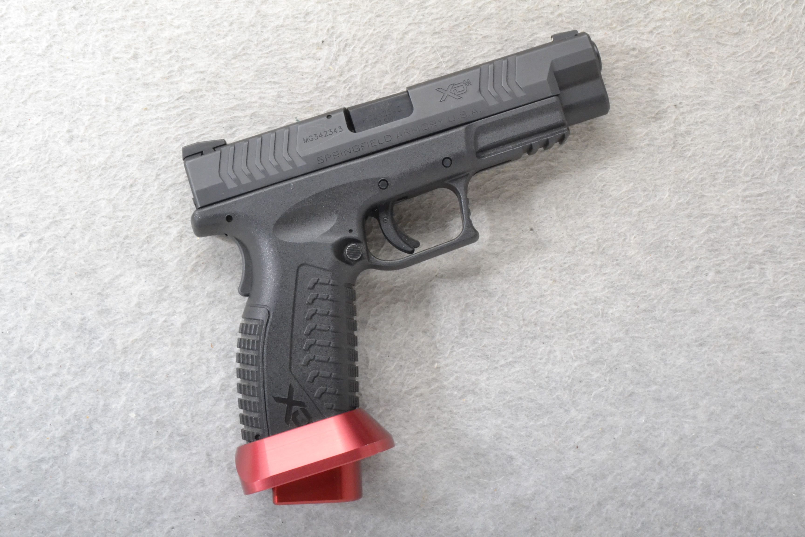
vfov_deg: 25.8
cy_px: 268
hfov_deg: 37.9
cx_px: 402
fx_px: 1174
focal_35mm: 52
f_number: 20
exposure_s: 1/160
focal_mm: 35
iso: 3200
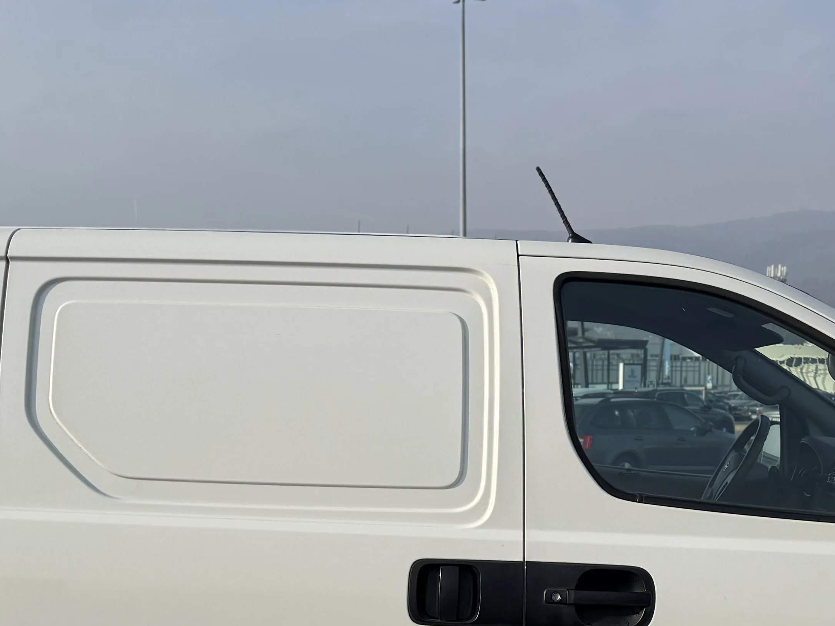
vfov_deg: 22.2
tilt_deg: -9.1
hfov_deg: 30.7
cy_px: 653
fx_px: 1520
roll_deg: +0.6
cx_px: 415
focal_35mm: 63
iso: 80
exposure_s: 1/4673
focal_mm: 6.76
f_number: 1.78
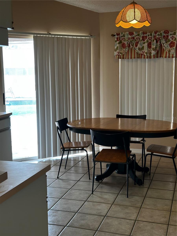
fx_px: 327
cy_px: 118
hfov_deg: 30.3
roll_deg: +0.1
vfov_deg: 39.7
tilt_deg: -7.7
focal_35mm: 48
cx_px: 88
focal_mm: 6.86
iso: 50
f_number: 1.78
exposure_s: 1/60
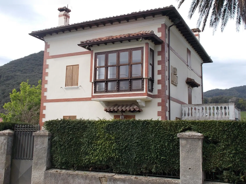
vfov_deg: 36.8
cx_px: 123
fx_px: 277
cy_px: 92
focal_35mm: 39
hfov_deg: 47.9
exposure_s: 1/500
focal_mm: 6.9
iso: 80
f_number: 3.9
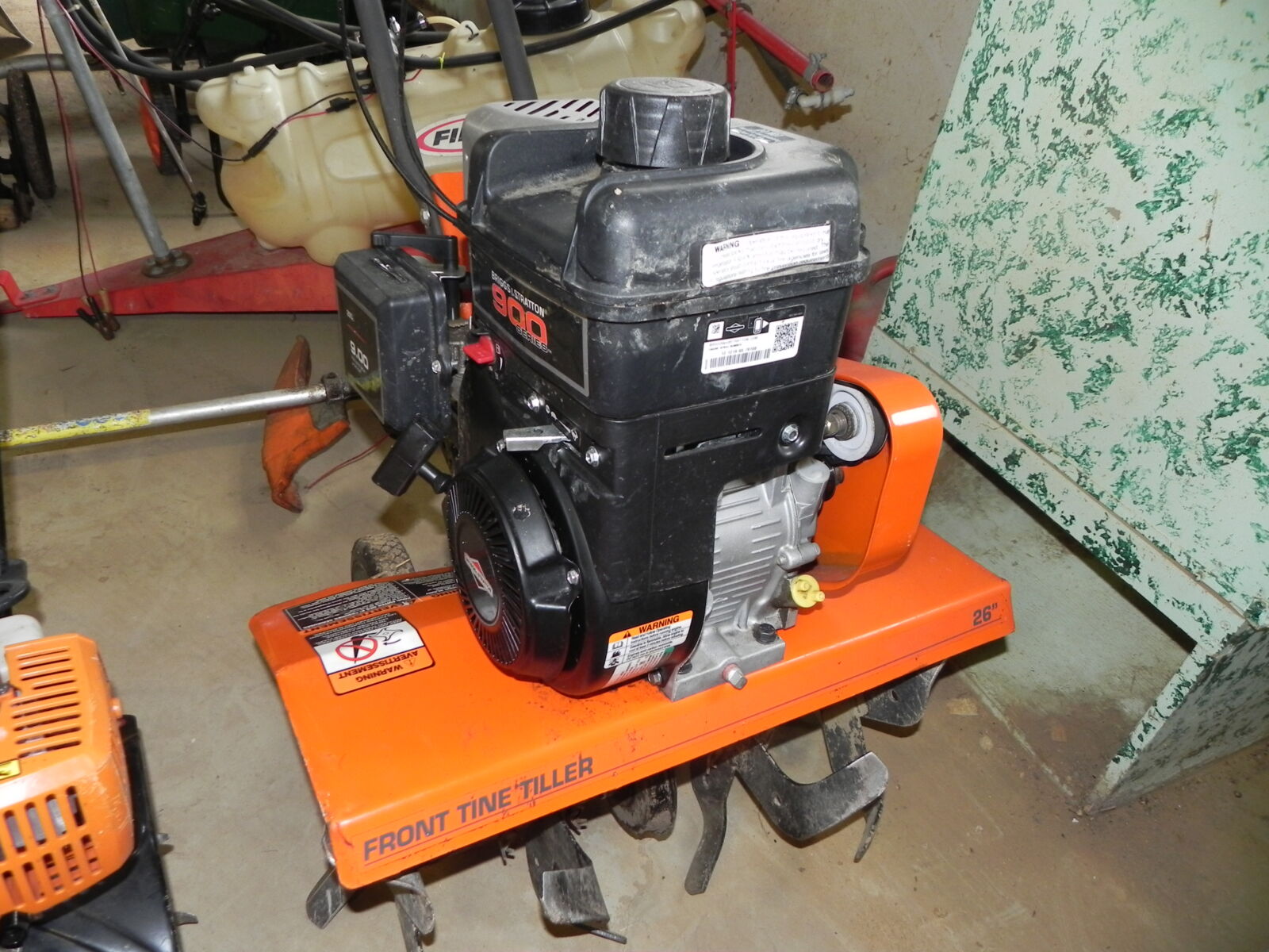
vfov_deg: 53.1
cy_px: 476
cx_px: 634
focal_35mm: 26
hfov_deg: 67.3
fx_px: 953
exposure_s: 1/30
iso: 200
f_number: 2.8
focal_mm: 4.6
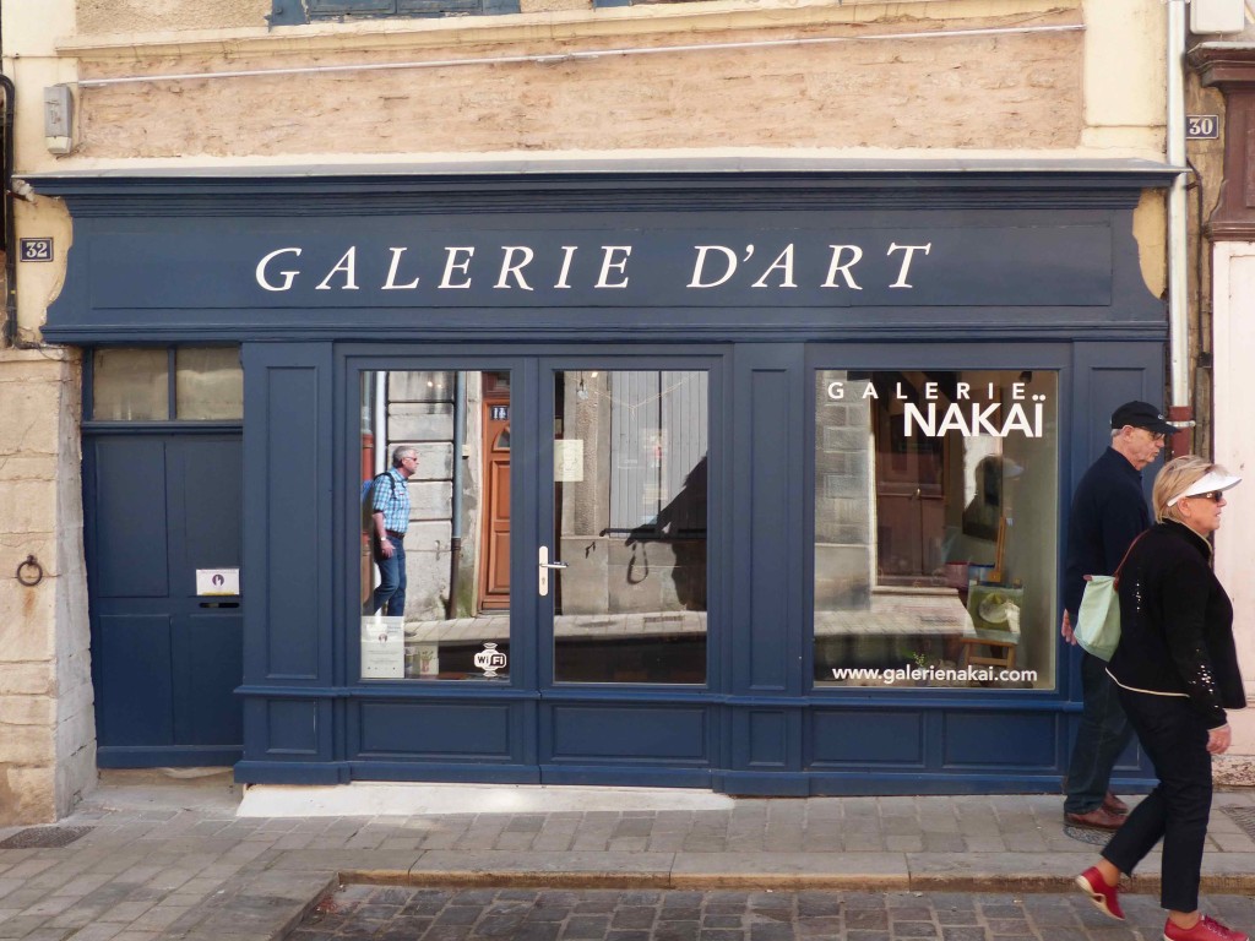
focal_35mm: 40
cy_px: 470
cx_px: 628
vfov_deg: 36.0
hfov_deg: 46.8
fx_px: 1450
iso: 100
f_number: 4
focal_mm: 7
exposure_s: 1/125
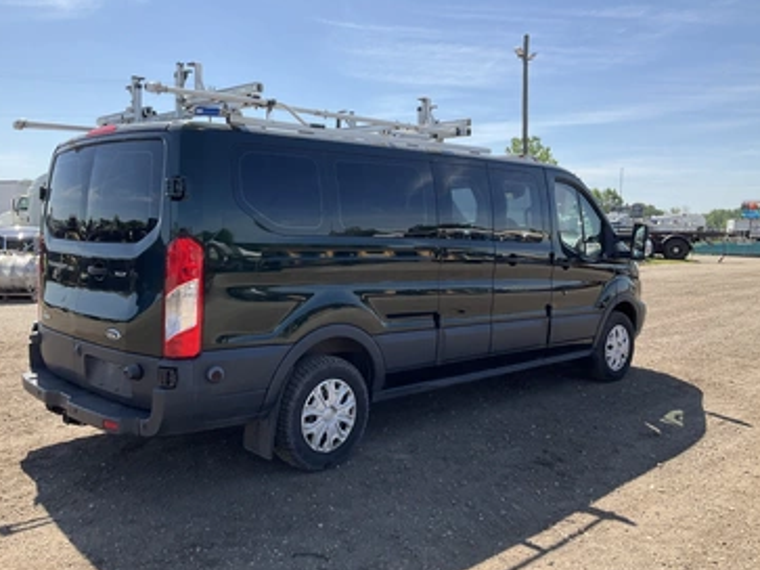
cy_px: 272
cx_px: 354
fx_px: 702
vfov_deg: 44.1
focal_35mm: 32
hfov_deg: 56.8
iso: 25
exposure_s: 1/1168
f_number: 1.8
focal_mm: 3
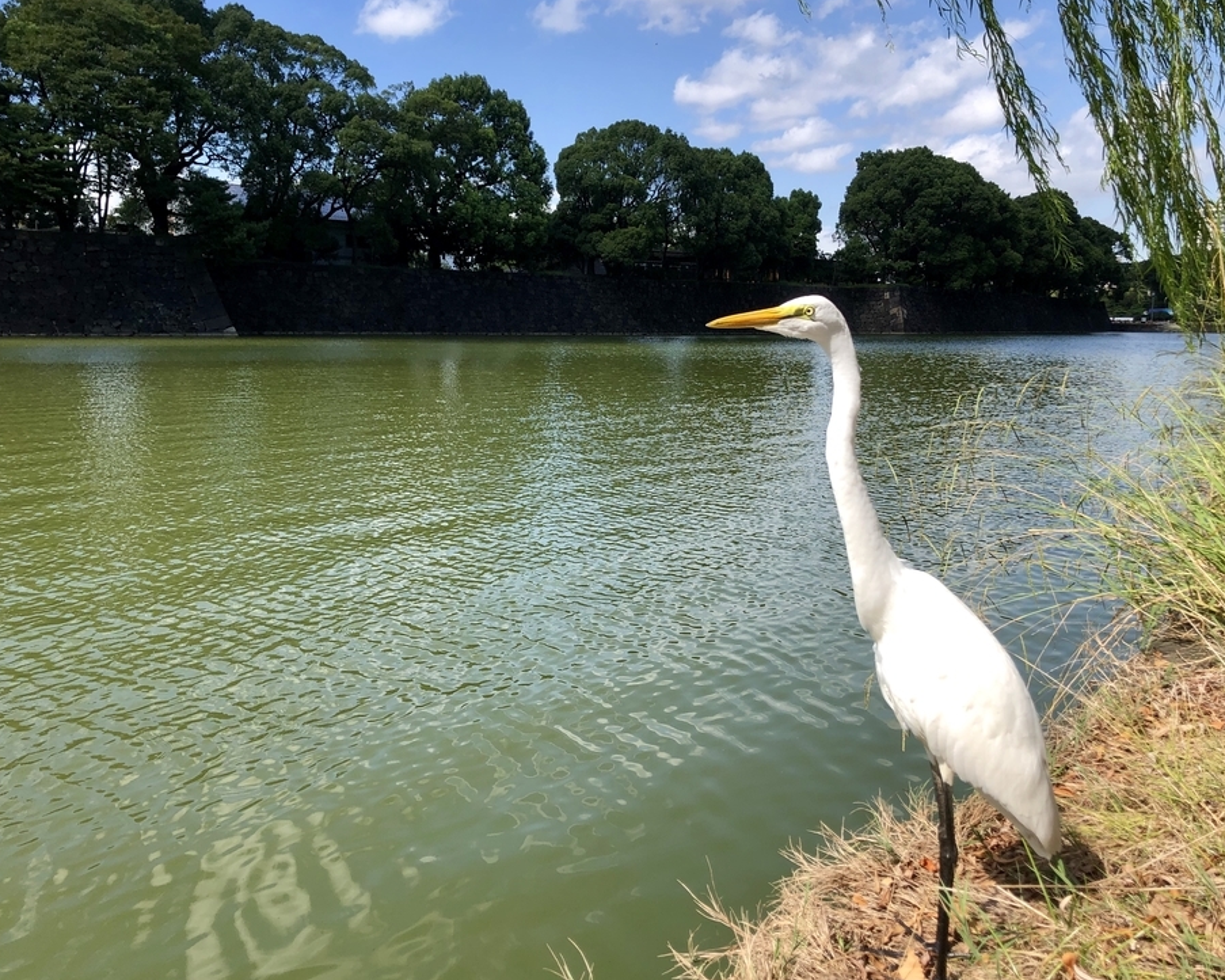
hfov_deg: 57.2
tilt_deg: -6.9
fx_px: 1124
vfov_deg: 47.1
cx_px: 642
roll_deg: -0.1
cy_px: 472
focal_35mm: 31
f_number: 1.8
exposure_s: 1/1263
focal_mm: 3.99
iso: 20
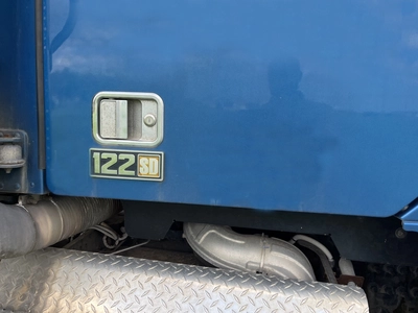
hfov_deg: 67.3
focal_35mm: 26
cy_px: 156
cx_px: 209
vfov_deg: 53.1
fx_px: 314
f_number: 1.6
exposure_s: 1/583
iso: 50
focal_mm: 5.1
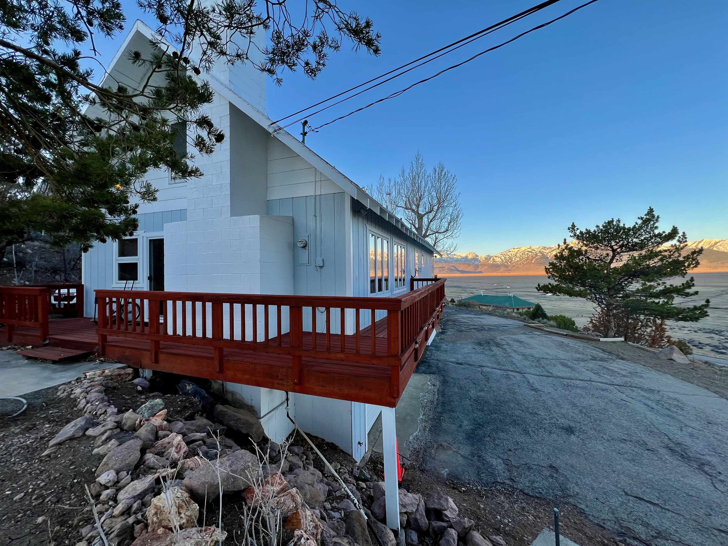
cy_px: 273
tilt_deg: +0.1
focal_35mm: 13
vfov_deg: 89.9
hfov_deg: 106.2
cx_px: 364
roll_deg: +0.5
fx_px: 273
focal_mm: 1.57
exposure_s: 1/203
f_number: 1.8
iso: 32
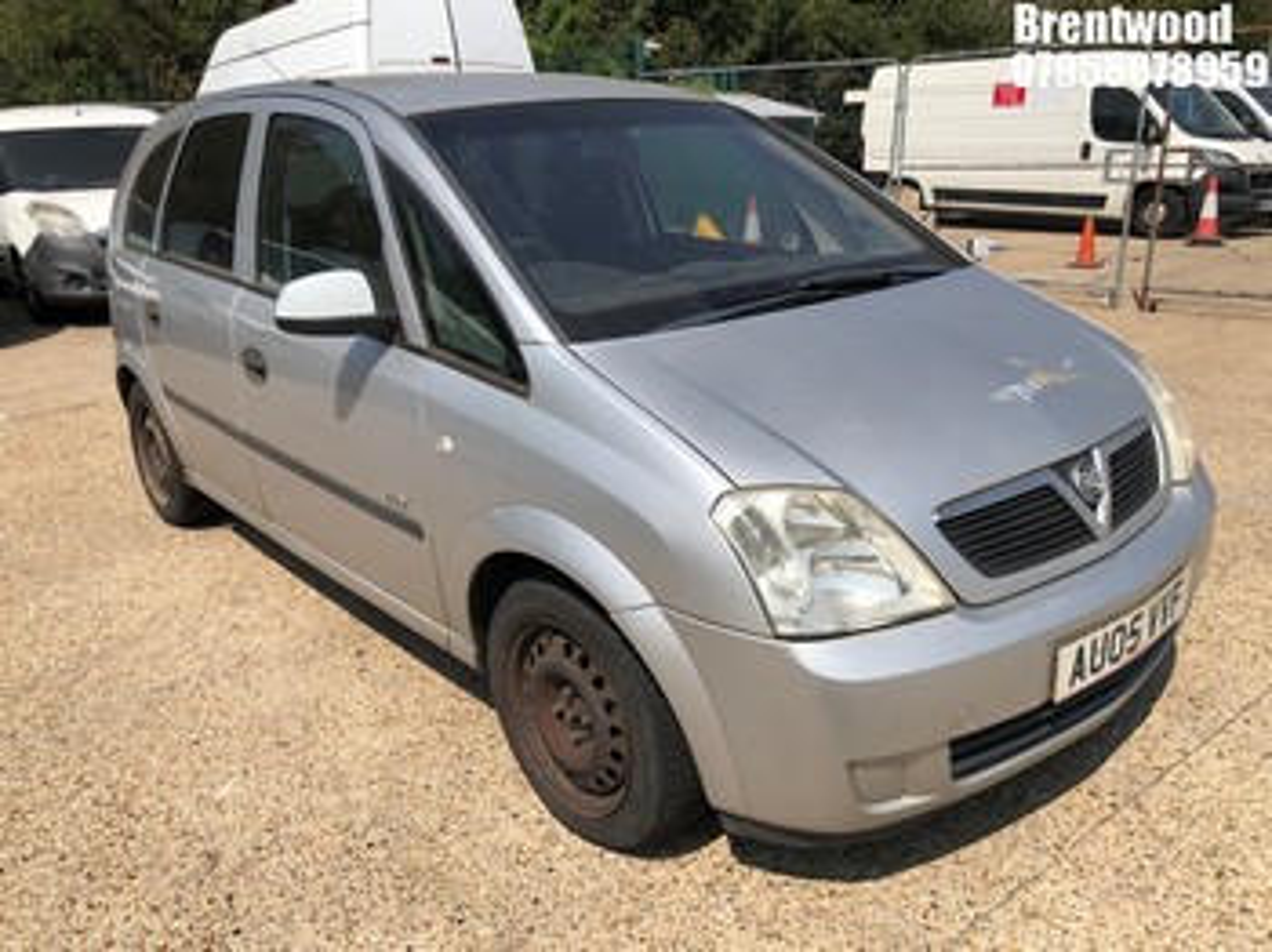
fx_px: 1028
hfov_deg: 63.5
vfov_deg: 49.7
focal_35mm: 28
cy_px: 476
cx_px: 636
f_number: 1.8
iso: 20
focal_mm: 4
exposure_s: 1/2857
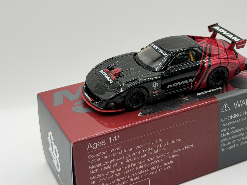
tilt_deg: -23.8
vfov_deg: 21.2
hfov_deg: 28.0
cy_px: 59
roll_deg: +2.5
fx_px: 492
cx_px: 158
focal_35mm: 69
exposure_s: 1/151
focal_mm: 6.76
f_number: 1.78
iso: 50
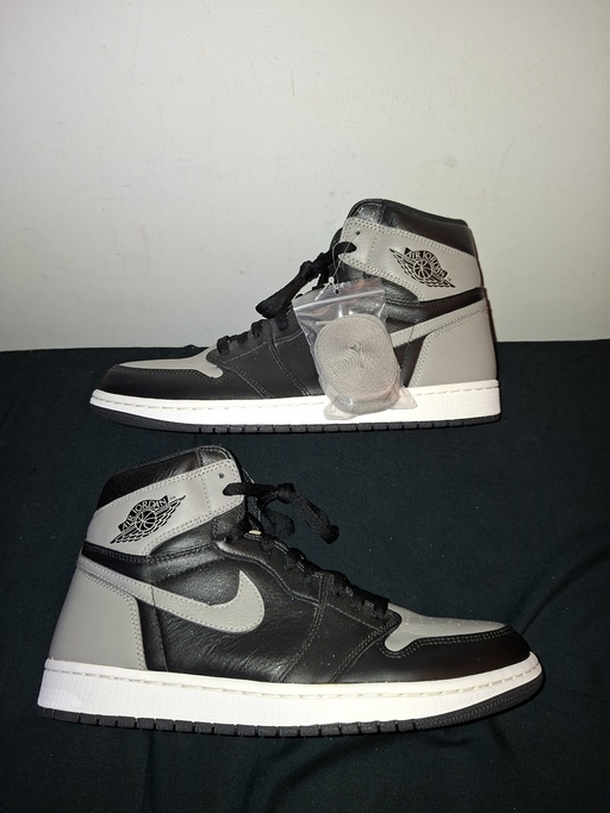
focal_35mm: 23
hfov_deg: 58.9
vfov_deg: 73.9
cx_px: 305
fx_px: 541
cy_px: 406
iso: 250
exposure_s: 1/100
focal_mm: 5.54
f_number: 1.8
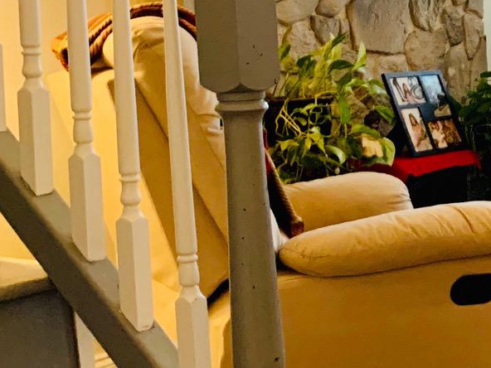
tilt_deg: -5.5
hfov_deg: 18.6
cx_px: 784
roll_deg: +0.1
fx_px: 1277
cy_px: 149
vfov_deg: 16.4
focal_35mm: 90
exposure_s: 1/40
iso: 400
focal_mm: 4.25
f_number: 1.8
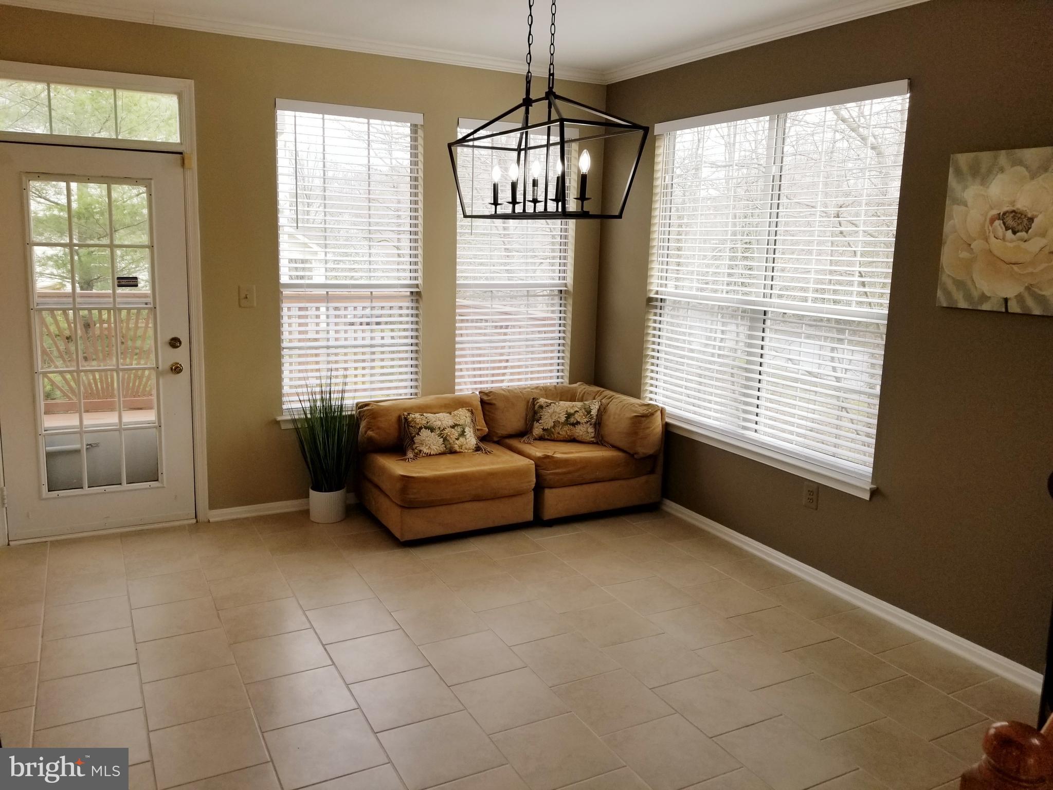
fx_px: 791
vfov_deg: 53.1
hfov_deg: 67.3
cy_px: 395
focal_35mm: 26
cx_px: 526
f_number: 1.7
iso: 50
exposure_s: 1/243
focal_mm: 4.25
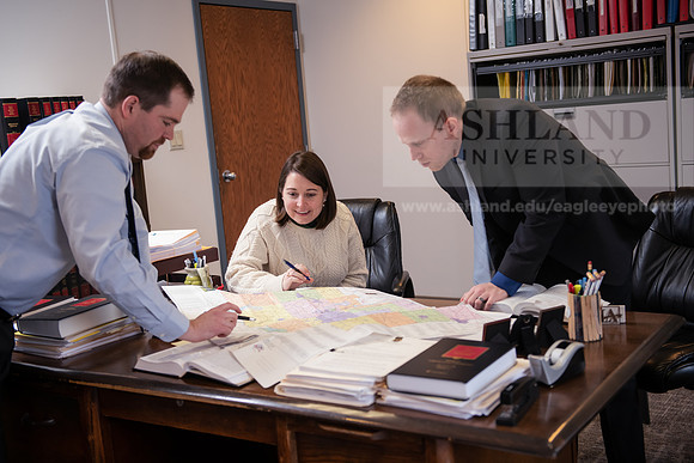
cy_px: 232
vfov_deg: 29.9
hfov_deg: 43.6
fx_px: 868
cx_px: 347
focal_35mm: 45
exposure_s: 1/160
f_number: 3.2
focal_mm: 45
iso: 800
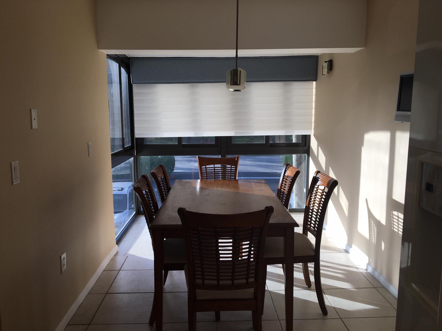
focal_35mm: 29
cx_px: 221
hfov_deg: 61.7
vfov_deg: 48.2
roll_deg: -0.1
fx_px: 370
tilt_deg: -8.7
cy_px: 166
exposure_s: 1/176
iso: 25
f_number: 2.2
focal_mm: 4.15
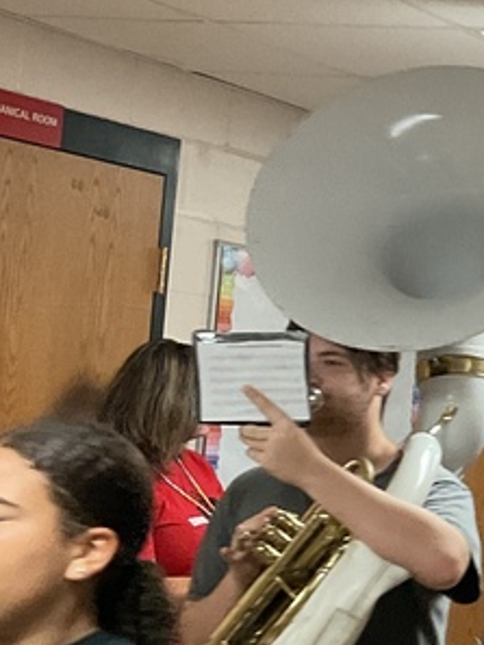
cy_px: 391
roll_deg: -4.8
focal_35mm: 100
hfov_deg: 13.6
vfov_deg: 19.6
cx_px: 805
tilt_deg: +0.9
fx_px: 1863
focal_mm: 3
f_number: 1.8
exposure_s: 1/60
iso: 160
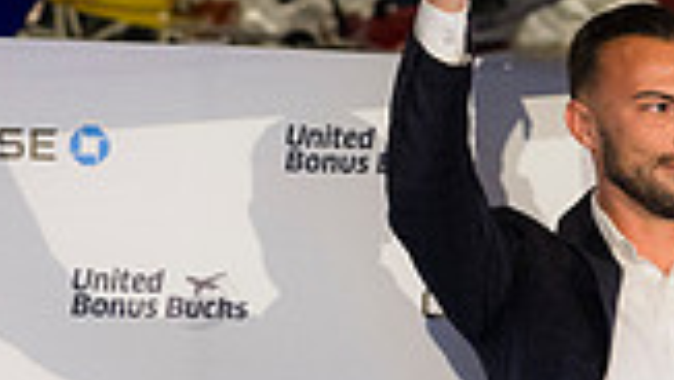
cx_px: 976
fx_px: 3470
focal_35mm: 194
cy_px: 231
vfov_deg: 6.3
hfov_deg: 10.7
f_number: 2.8
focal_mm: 35
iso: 1100
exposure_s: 1/200
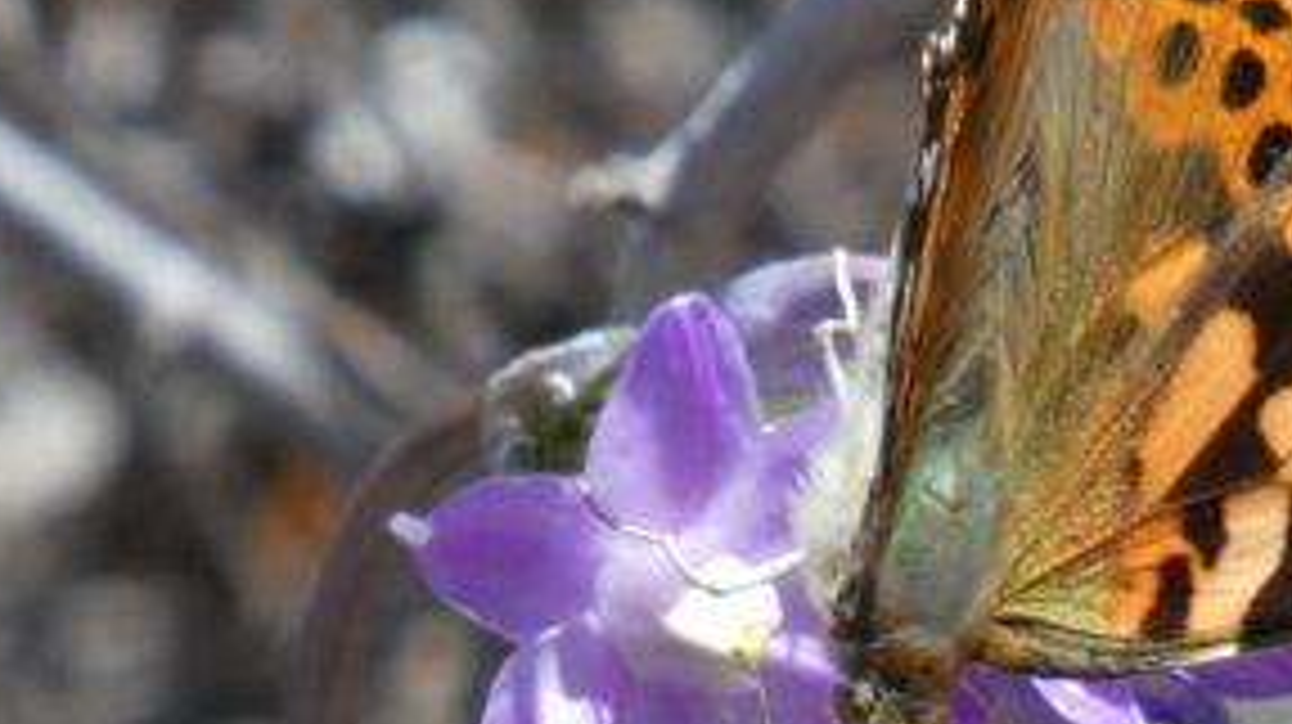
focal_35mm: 922
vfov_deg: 1.3
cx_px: 927
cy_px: 501
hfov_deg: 2.3
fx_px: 31566
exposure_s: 1/160
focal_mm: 62.1
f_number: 6
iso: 80
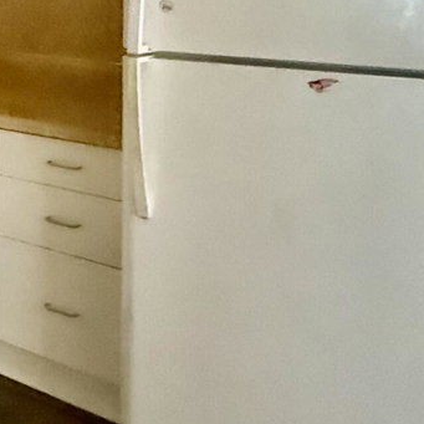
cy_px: 7
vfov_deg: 27.9
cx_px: -183
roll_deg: +1.0
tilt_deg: -2.0
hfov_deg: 24.2
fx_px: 804
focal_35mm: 58
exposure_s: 1/59
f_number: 2.2
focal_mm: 2.22
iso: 1250
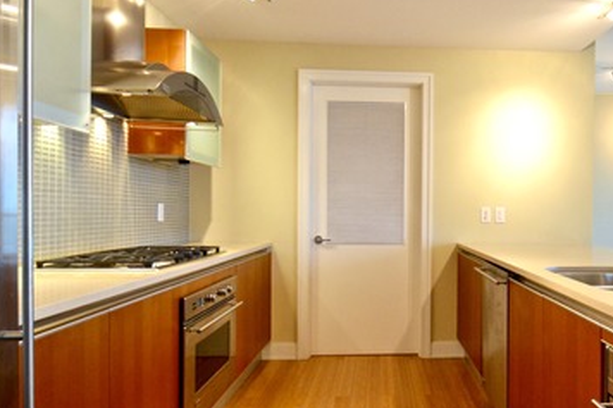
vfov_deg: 47.9
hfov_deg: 64.8
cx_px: 430
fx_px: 460
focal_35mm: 27
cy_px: 194
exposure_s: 1/60
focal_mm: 10
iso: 900
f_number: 3.5
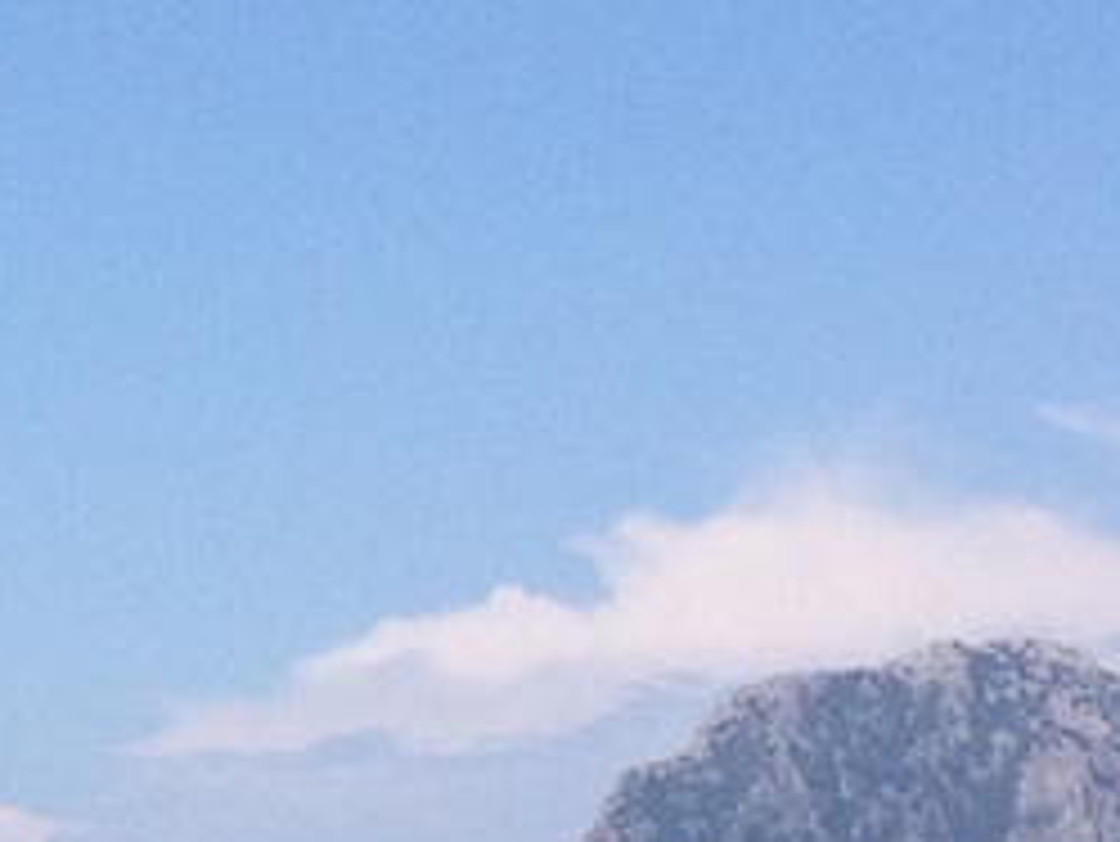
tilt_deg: -2.1
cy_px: 1189
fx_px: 7283
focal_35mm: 225
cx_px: -270
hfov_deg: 8.7
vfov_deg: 6.5
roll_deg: +0.9
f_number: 2.4
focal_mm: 4.28
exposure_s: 1/2304
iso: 50
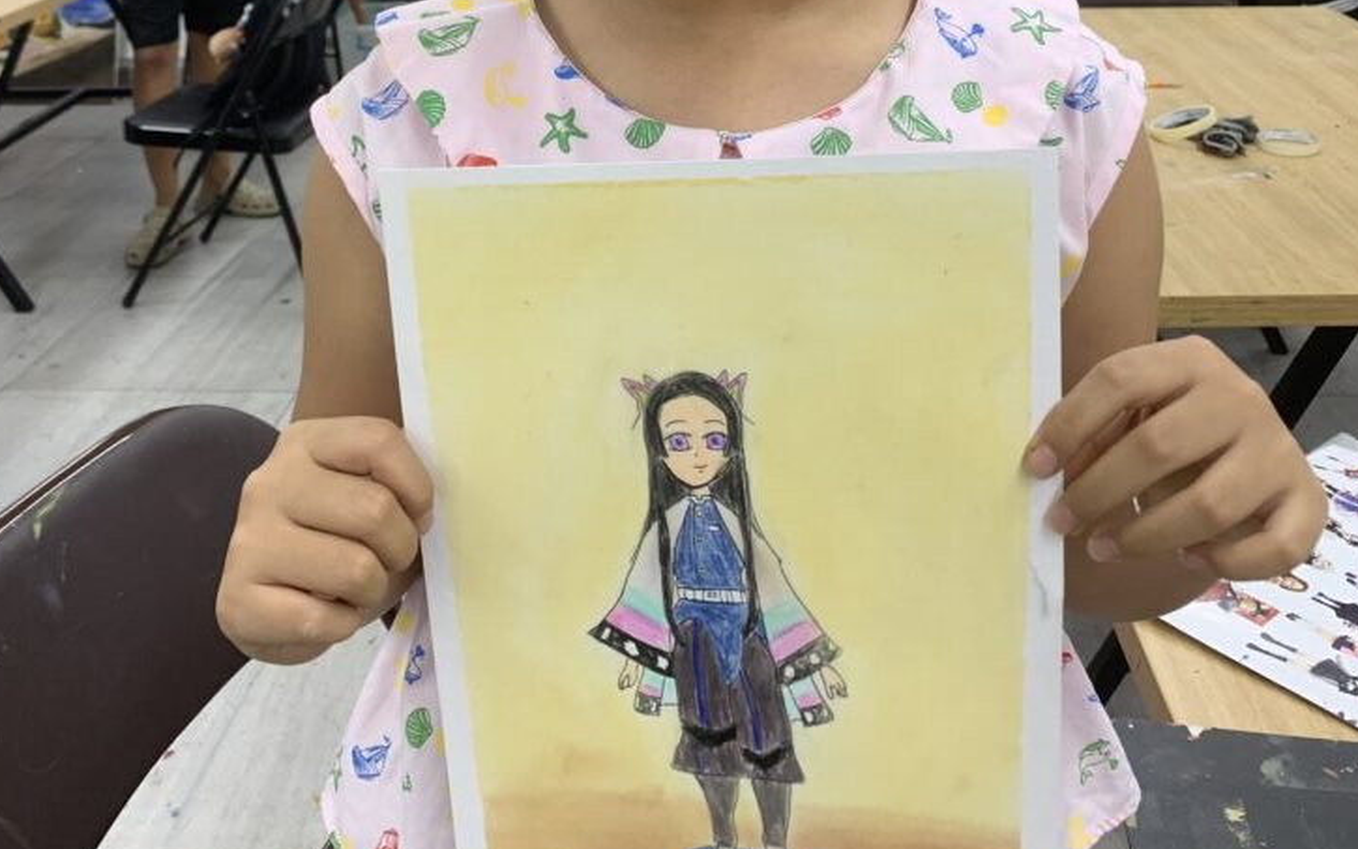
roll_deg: -1.5
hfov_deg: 51.5
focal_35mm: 38
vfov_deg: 32.1
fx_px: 1406
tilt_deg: -15.3
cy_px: 105
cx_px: 676
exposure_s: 1/100
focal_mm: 4.25
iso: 64
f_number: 1.8
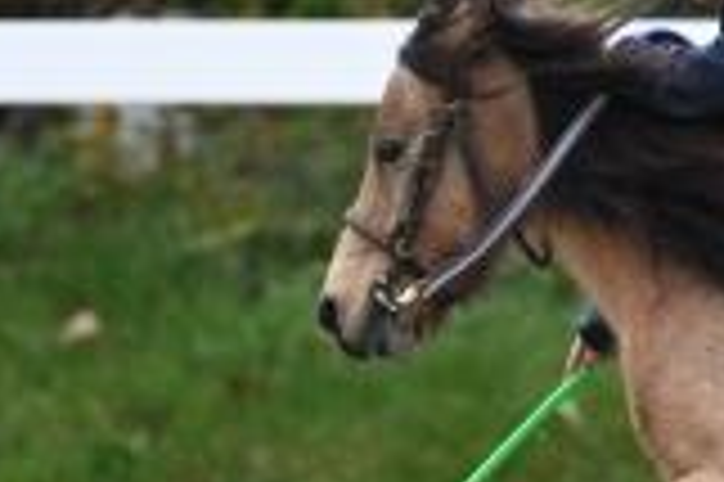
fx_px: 39920
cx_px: 886
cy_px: 468
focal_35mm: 1987
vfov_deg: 0.7
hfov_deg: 1.0
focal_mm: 400
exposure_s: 1/800
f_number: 5.6
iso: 1100
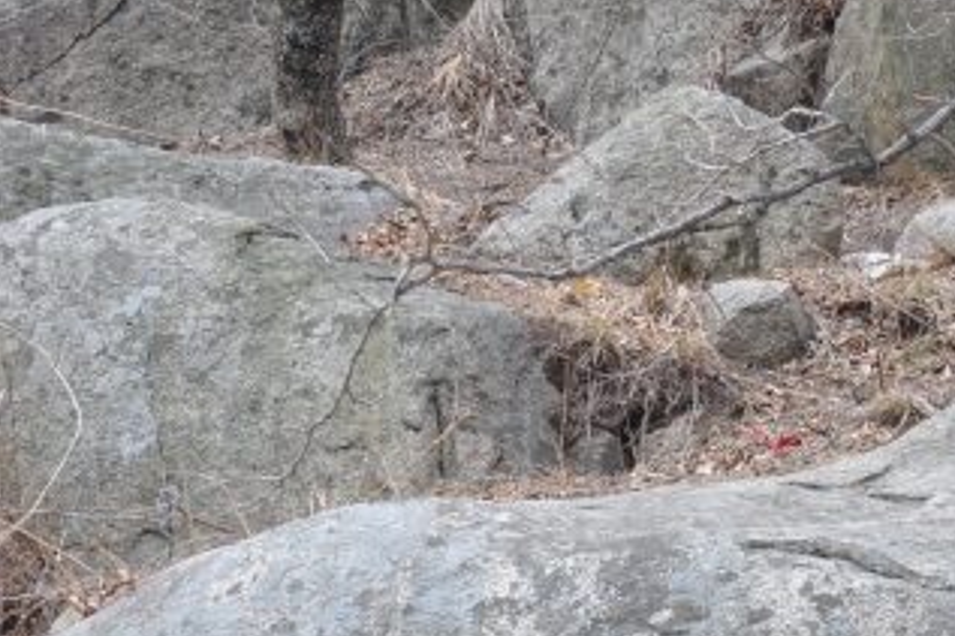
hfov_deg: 11.2
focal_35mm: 184
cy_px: 377
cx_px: 575
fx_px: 4878
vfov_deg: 7.5
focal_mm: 38
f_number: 6.3
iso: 200
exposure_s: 1/40
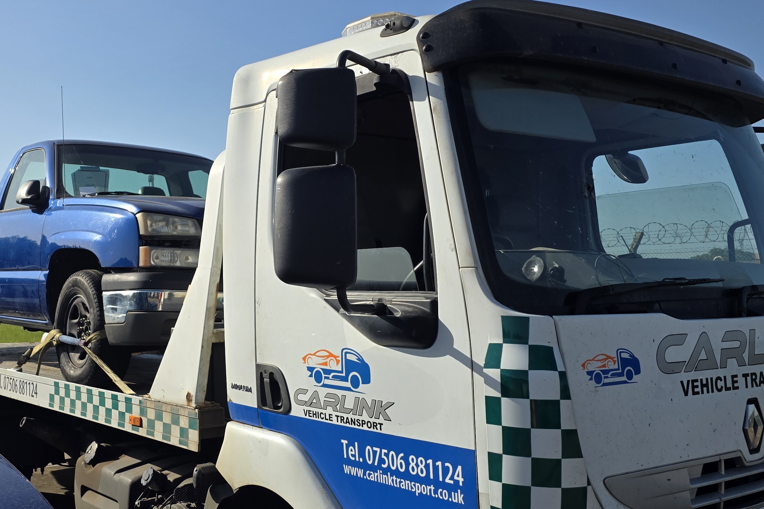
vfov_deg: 33.4
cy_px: 258
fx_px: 849
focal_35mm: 40
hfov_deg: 47.8
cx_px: 269
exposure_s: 1/7061
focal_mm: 6.3
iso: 80
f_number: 1.7
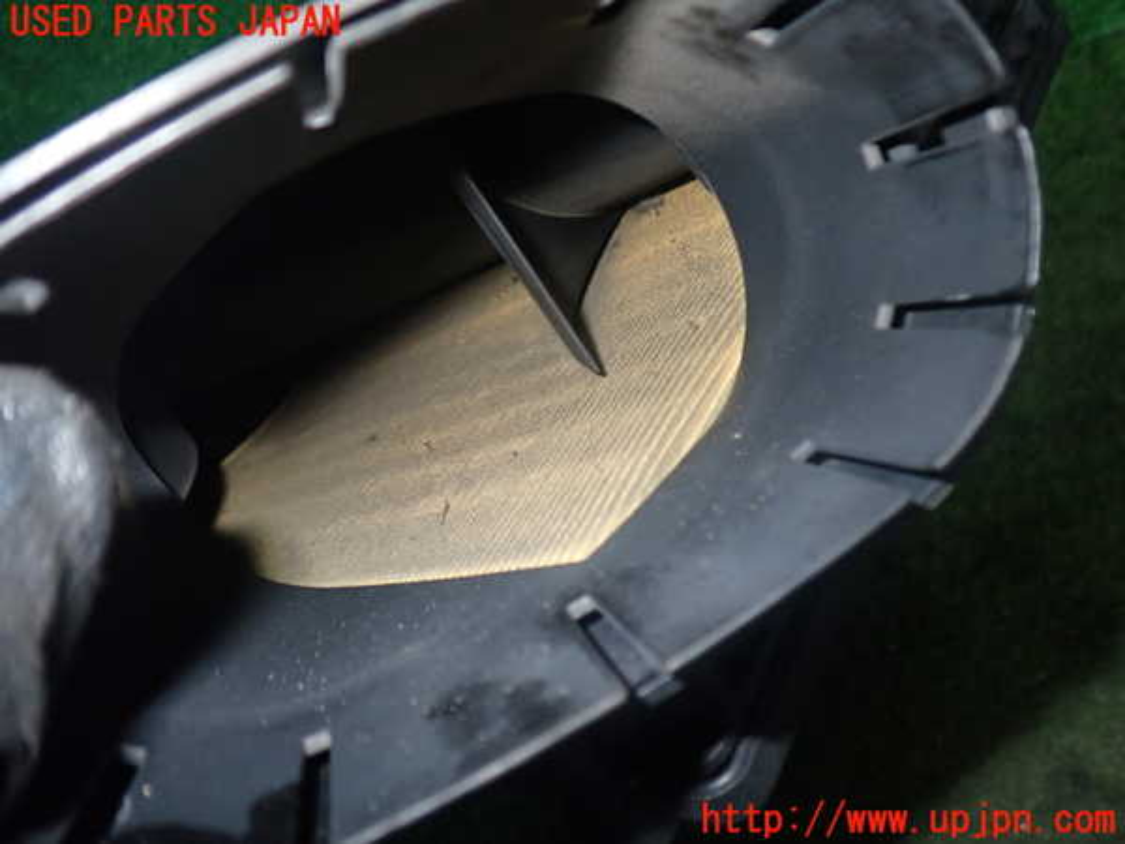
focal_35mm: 30
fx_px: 975
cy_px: 422
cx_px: 562
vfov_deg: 46.8
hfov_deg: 60.0
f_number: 6.3
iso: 320
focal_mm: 5.4
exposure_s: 1/30
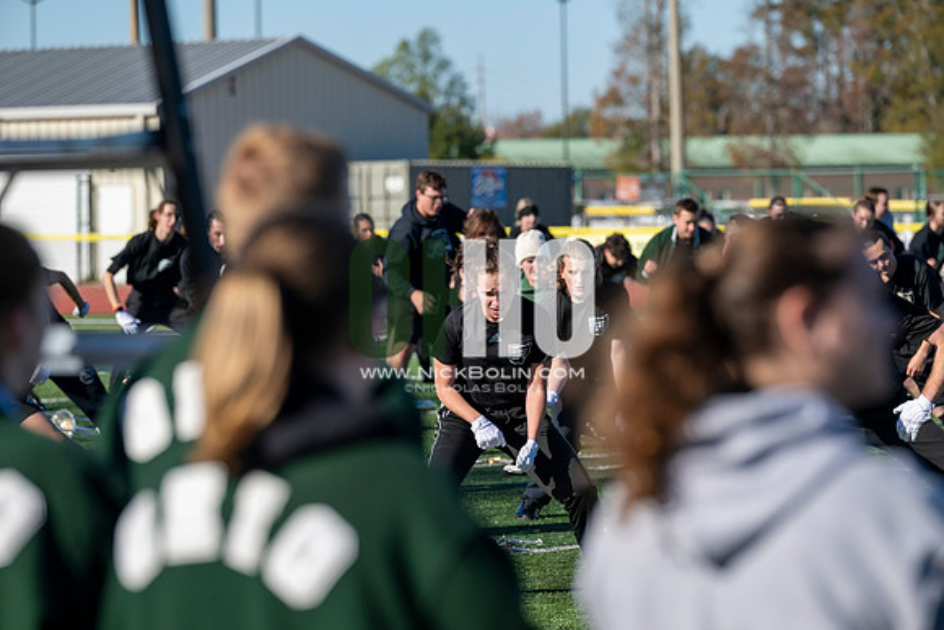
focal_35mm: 200
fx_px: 5245
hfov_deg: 10.3
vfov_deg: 6.9
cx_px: 472
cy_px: 315
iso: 200
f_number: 5
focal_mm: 200
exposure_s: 1/2000
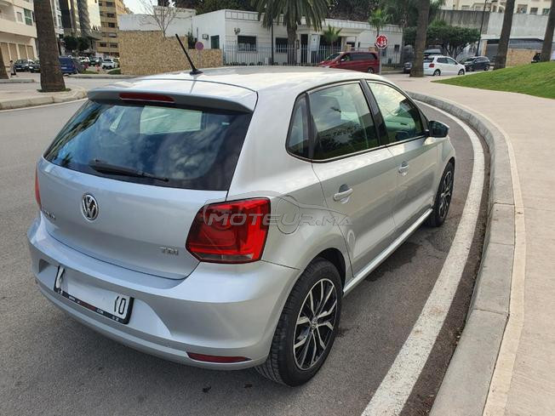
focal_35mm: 26
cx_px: 278
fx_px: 417
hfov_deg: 67.3
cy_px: 208
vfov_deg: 53.1
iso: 50
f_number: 2.4
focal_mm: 4.3
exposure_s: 1/208
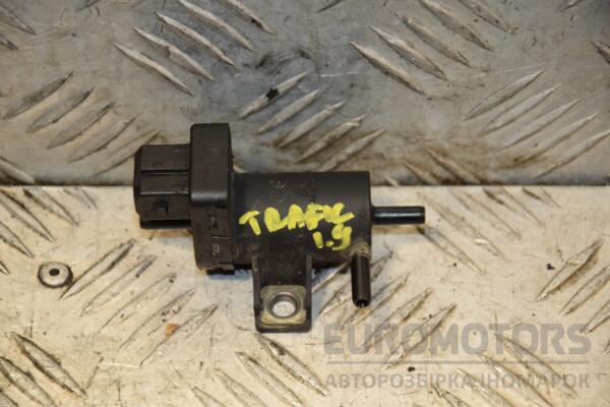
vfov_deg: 8.7
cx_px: 305
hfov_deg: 13.0
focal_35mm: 158
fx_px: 2669
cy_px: 204
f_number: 6.3
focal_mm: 105
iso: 800
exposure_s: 1/200
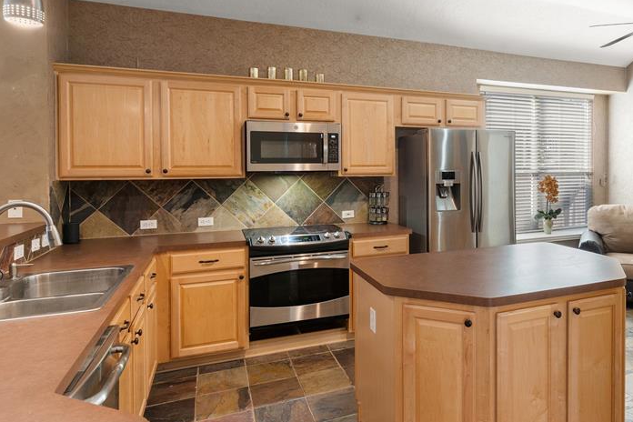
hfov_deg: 69.5
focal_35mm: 25
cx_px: 420
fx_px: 440
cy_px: 171
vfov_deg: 51.0
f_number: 7.1
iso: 100
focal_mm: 17
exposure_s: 1.6
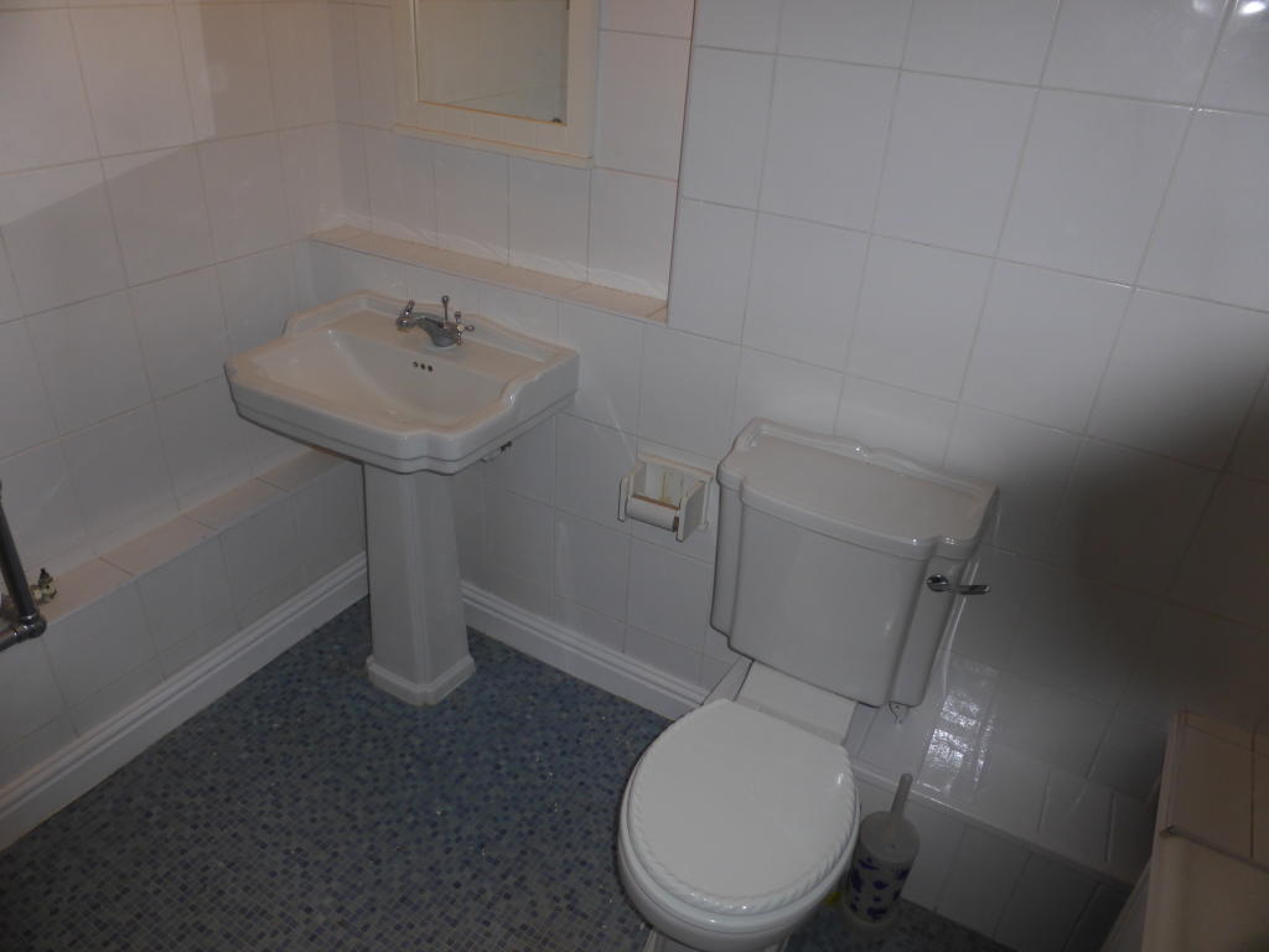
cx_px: 634
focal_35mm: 24
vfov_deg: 56.8
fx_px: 880
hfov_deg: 71.6
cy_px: 476
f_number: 3.3
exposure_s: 1/60
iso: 100
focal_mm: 4.3
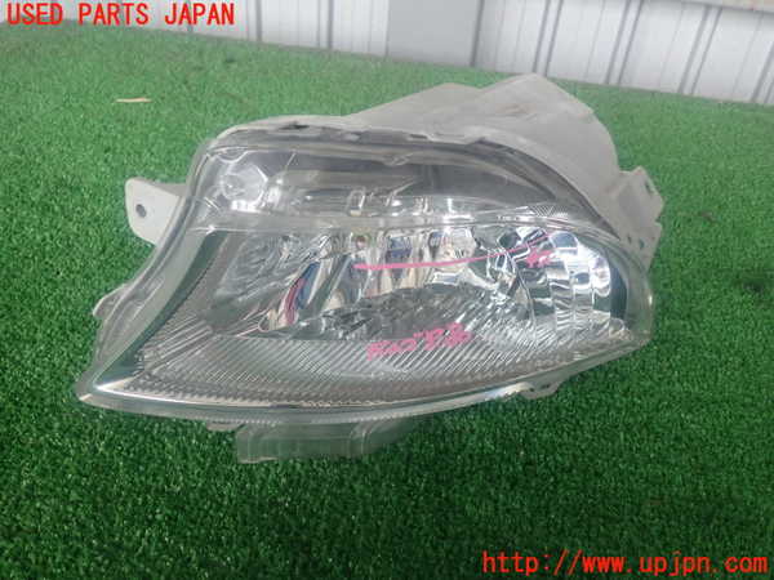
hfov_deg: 60.0
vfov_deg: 46.8
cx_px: 387
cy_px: 290
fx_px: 671
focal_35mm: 30
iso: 250
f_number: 2.3
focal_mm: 5.5
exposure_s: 1/125
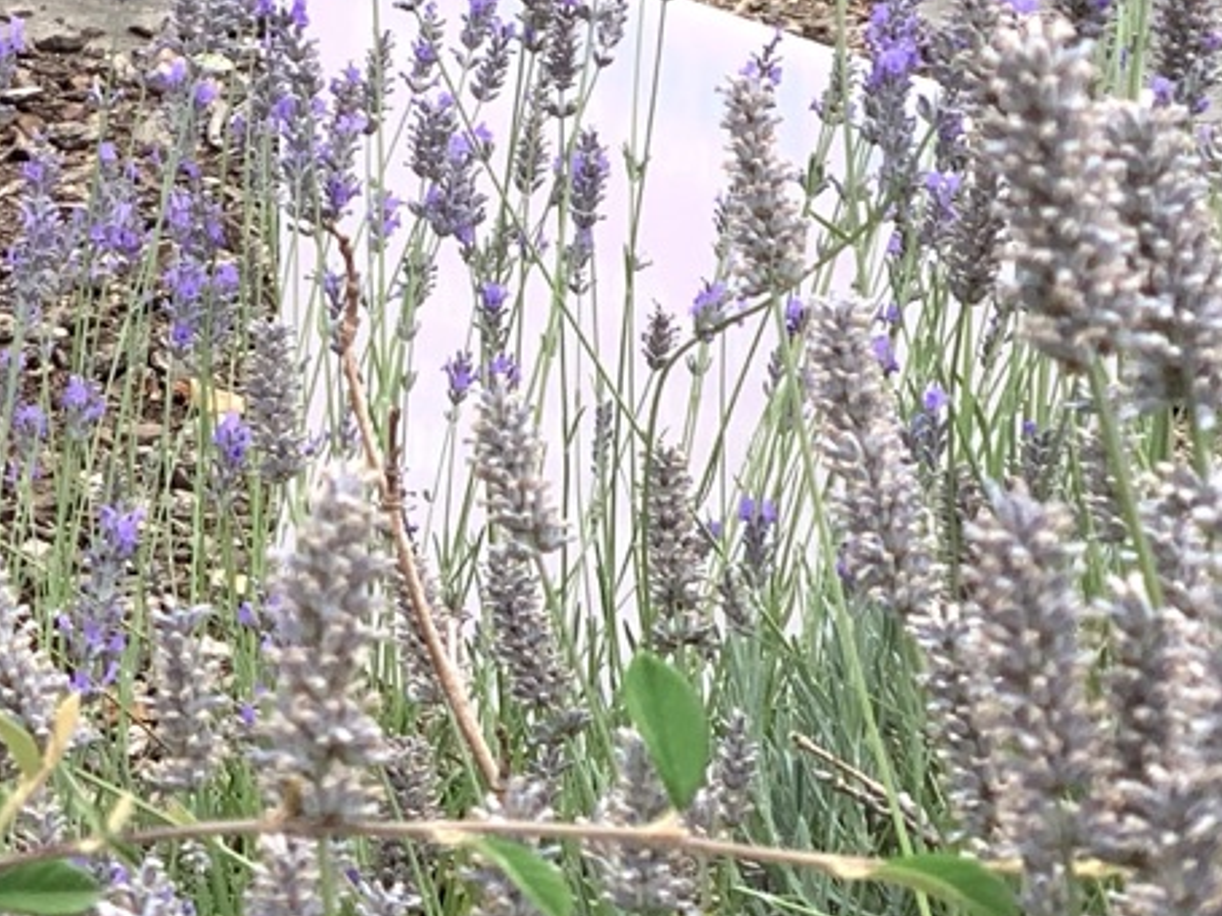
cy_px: -360
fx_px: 6458
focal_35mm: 183
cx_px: -19
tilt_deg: -10.5
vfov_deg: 8.0
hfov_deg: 10.7
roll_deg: -0.3
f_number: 2.4
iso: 25
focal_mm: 6
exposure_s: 1/121
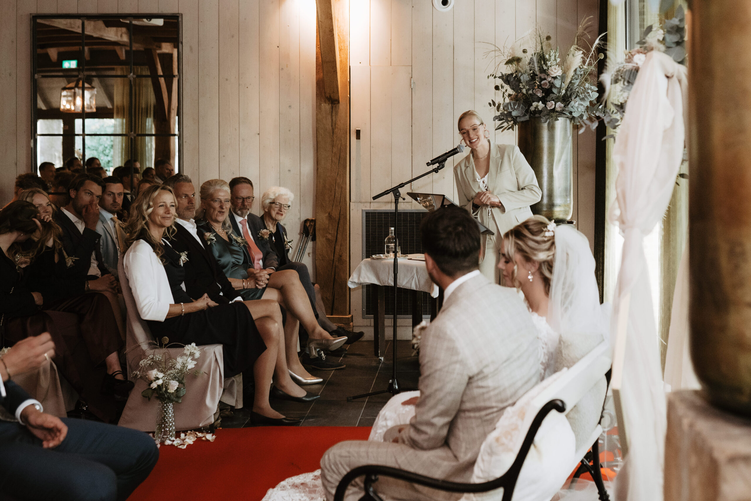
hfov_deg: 41.2
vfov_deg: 28.3
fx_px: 987
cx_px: 487
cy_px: 164
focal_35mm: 47
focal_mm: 35
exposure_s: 1/200
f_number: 2.5
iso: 1600
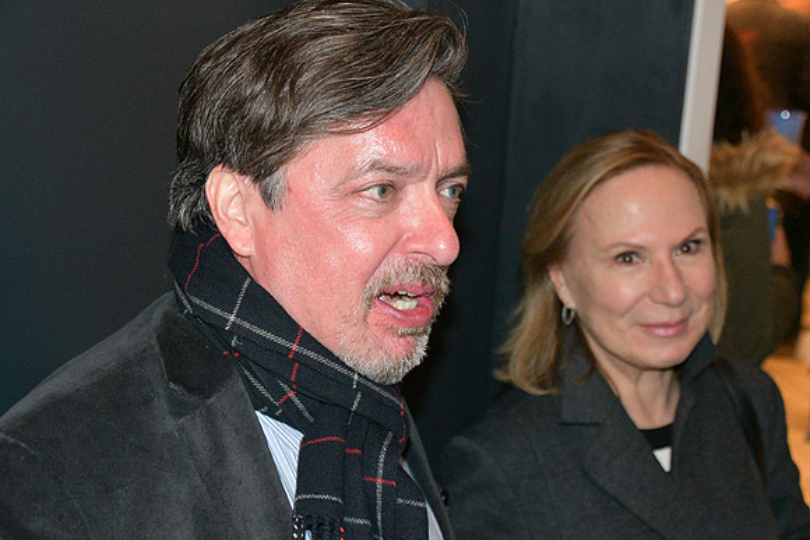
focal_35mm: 60
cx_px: 405
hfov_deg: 33.4
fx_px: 1350
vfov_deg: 22.6
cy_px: 270
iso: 6400
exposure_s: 1/60
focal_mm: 40
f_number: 4.2
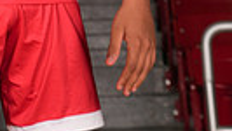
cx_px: -21
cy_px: -253
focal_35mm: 248
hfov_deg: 8.6
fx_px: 1527
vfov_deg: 4.7
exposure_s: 1/200
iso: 400
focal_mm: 70
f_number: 8
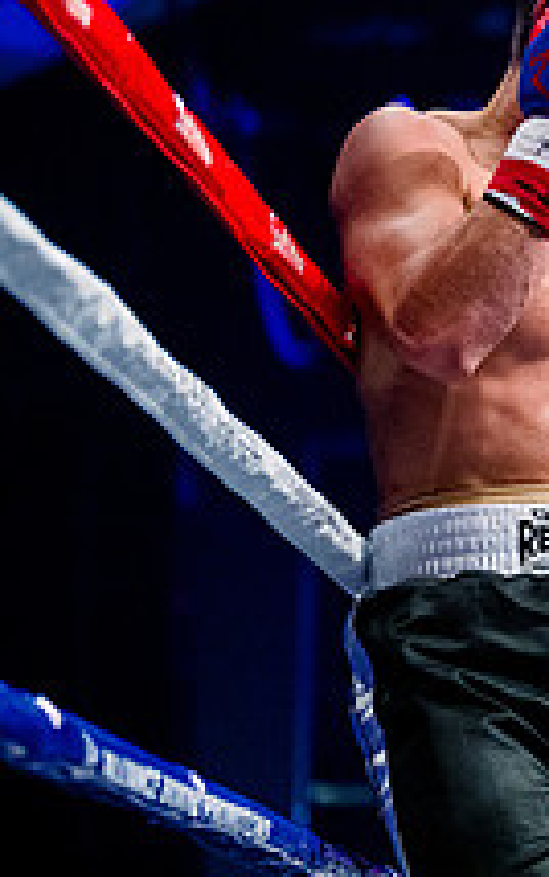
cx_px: 991
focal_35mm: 138
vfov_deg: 15.1
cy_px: 227
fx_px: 3299
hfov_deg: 9.1
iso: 6400
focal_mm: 50
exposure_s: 1/1600
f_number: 1.4
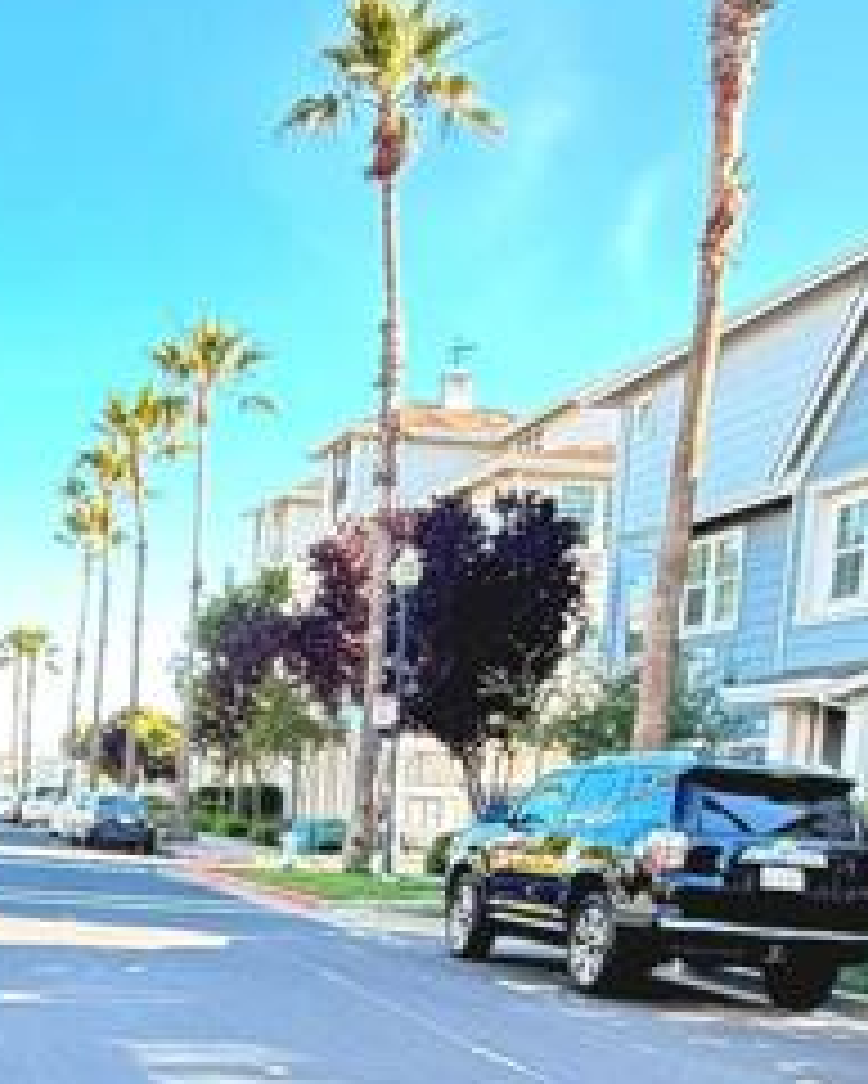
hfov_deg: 25.4
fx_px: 1861
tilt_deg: -8.5
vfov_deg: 30.2
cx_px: 76
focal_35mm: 58
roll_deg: -2.6
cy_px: 1088
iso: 160
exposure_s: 1/121
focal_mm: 2.22
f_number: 2.2
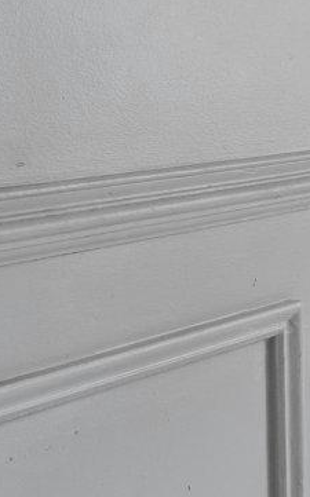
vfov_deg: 23.9
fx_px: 1144
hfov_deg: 8.9
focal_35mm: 84
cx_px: 1139
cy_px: 50
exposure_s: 1/8
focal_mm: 14.6
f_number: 8
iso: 100
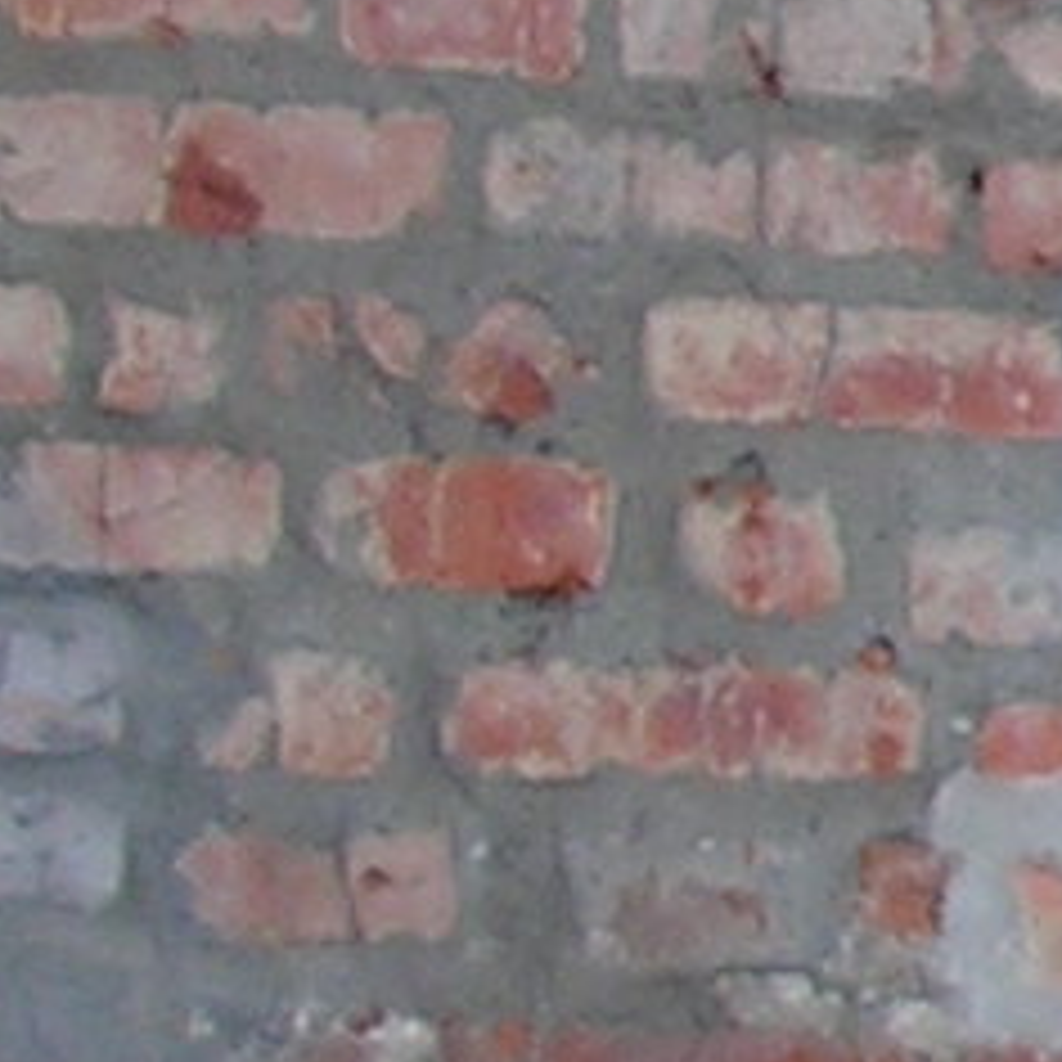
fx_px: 10101
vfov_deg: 6.0
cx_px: 3884
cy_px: 216
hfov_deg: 5.4
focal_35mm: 291
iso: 50
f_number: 2.8
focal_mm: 5.8
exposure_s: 1/68.9
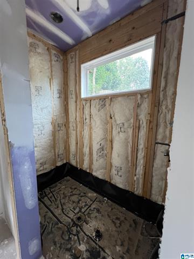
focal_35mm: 13
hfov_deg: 89.9
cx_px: 97
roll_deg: -1.3
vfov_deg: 106.2
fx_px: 97
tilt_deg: -6.4
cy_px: 130
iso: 250
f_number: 1.8
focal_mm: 1.57
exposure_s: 1/60
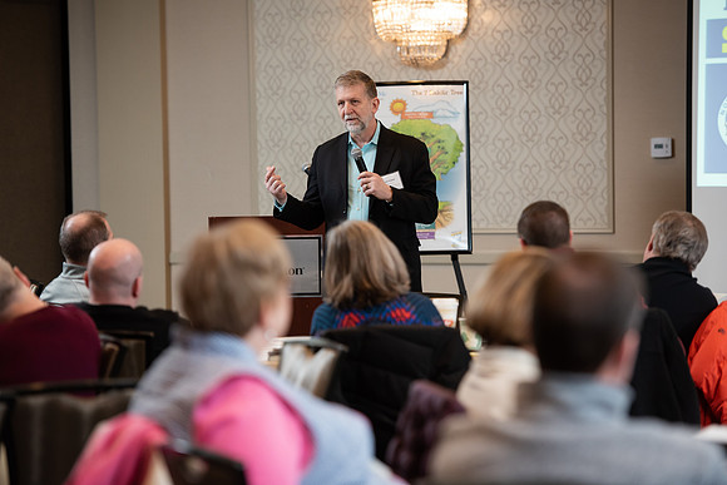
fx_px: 2929
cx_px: 364
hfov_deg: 14.2
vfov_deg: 9.5
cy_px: 242
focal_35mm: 145
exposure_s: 1/160
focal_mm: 145
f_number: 3.5
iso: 1000
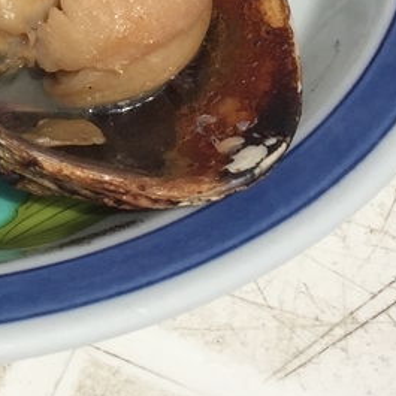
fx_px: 1501
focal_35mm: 116
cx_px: -97
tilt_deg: -40.9
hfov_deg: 14.5
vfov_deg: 14.4
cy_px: -124
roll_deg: -2.2
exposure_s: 1/6623
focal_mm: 4.15
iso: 32
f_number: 2.2
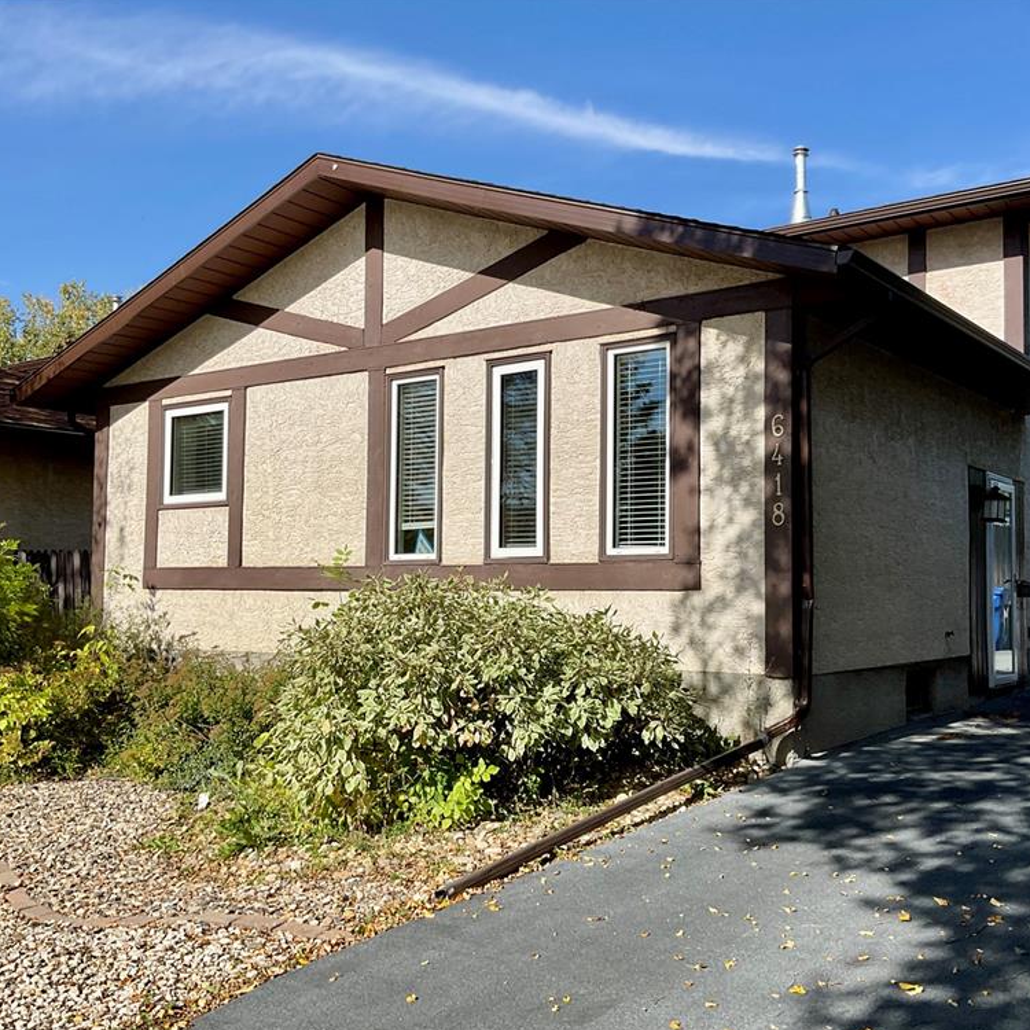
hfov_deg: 47.0
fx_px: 1178
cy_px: 520
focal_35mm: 35
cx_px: 603
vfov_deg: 47.2
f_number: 1.8
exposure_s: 1/2141
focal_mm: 3
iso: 16
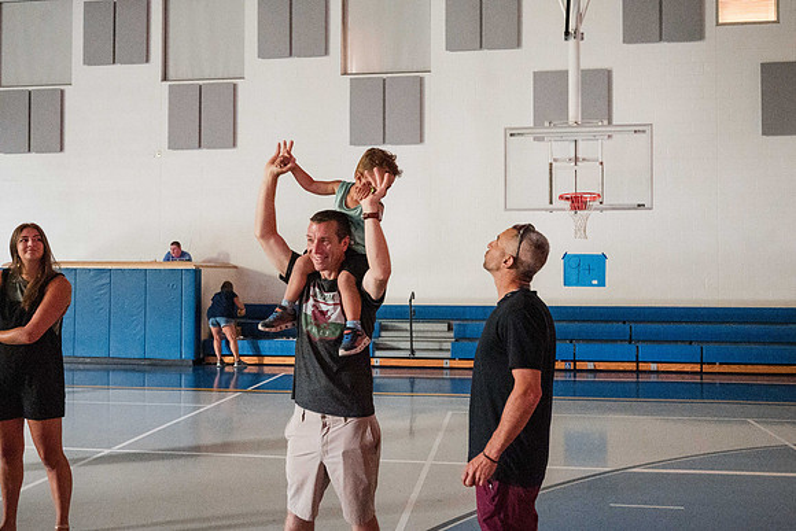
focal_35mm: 33
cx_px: 398
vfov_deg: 40.5
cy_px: 250
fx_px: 719
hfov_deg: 57.9
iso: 16000
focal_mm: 30
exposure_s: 1/60
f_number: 4
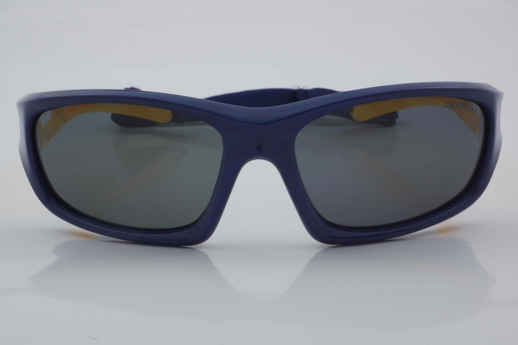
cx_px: 259
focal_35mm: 68
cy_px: 172
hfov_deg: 29.9
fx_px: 971
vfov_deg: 20.2
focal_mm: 45
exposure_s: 1/4
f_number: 32
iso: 100
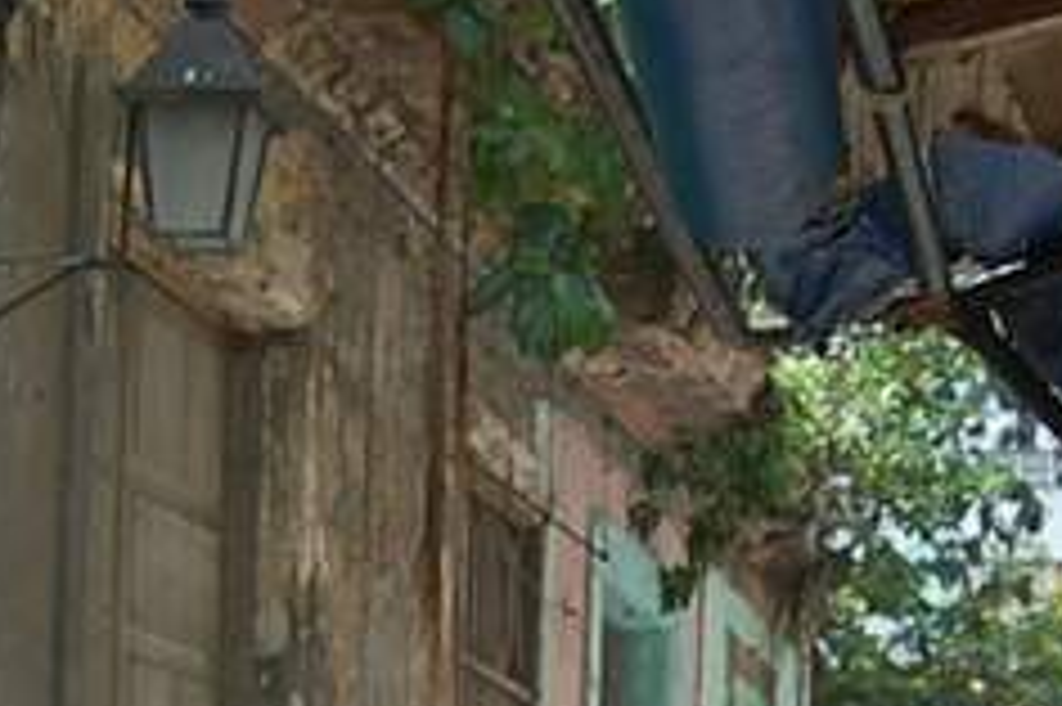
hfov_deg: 17.5
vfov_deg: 11.4
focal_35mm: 117
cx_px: 621
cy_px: 942
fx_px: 3449
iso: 200
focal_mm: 18
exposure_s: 1/200
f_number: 7.1
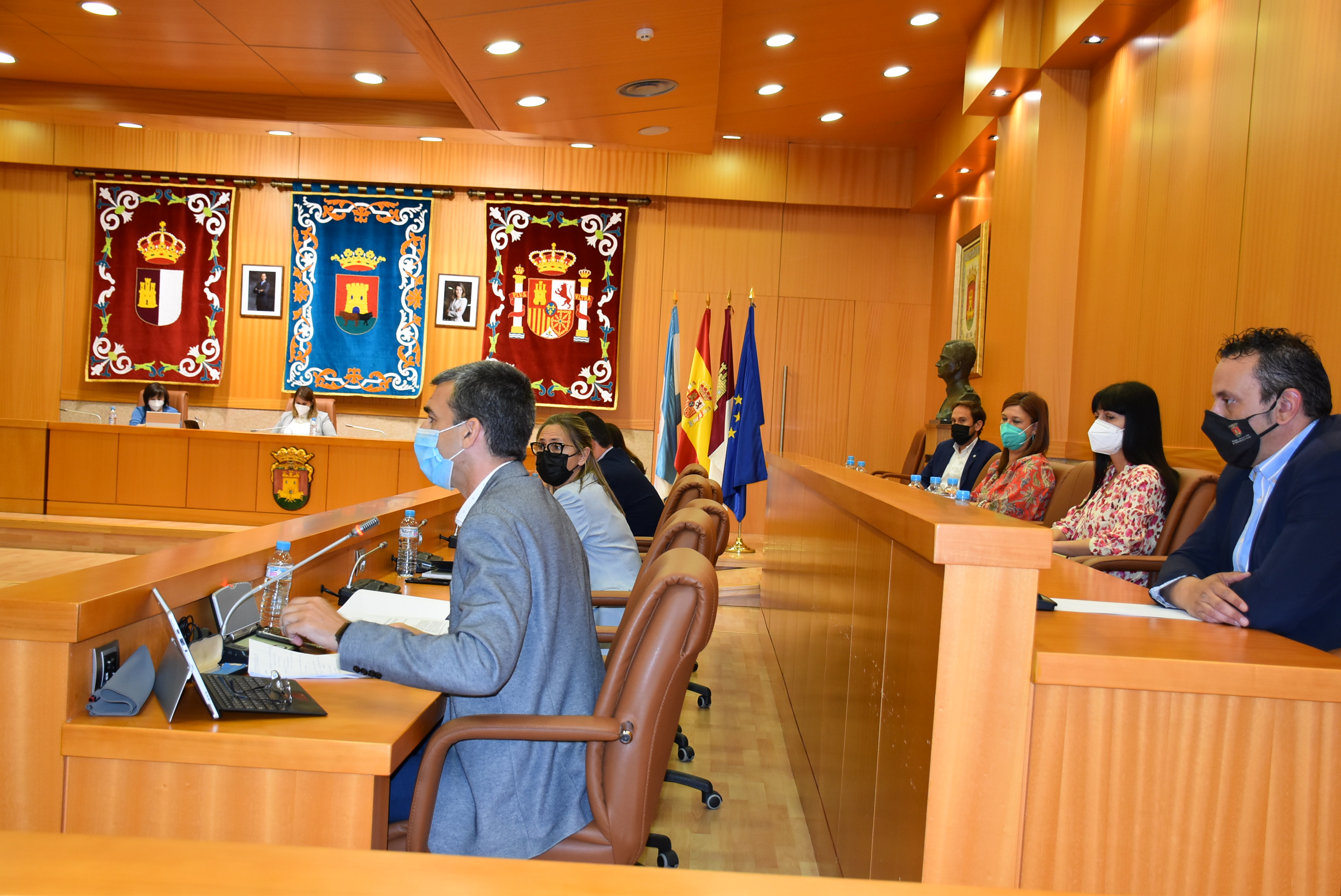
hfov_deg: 55.1
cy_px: 448
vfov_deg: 38.4
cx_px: 670
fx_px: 1286
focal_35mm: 34
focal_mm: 23
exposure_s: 1/60
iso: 800
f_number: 4
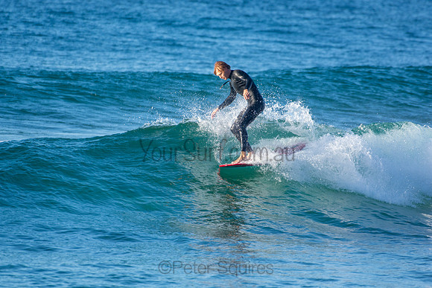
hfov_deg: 2.7
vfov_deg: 1.8
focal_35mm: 750
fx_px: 9002
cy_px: 144
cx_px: 216
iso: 320
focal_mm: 500
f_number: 5.6
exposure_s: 1/1000
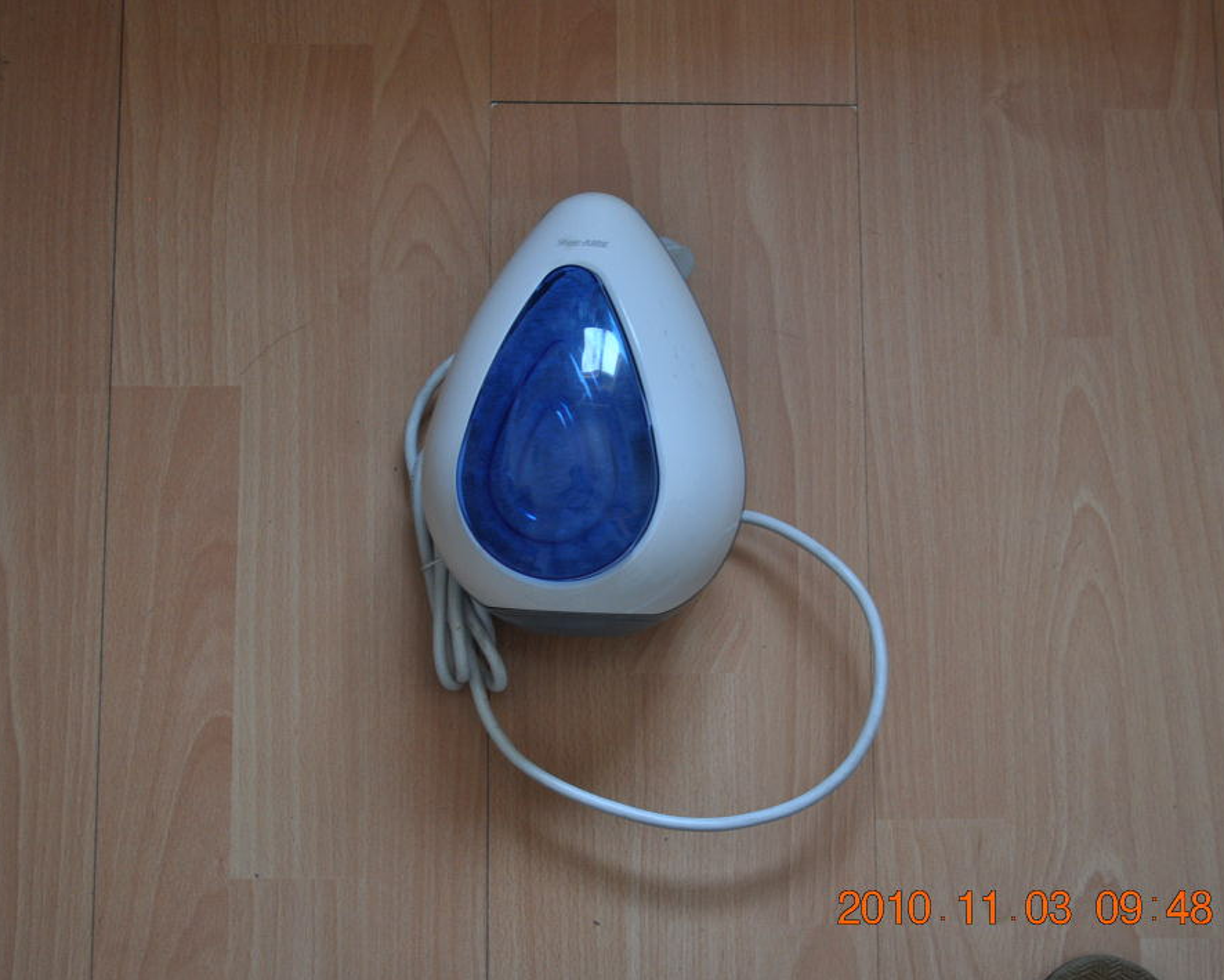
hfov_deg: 31.7
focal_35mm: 60
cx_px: 613
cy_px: 491
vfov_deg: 25.6
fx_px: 2158
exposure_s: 1/60
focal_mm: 35
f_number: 5
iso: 560
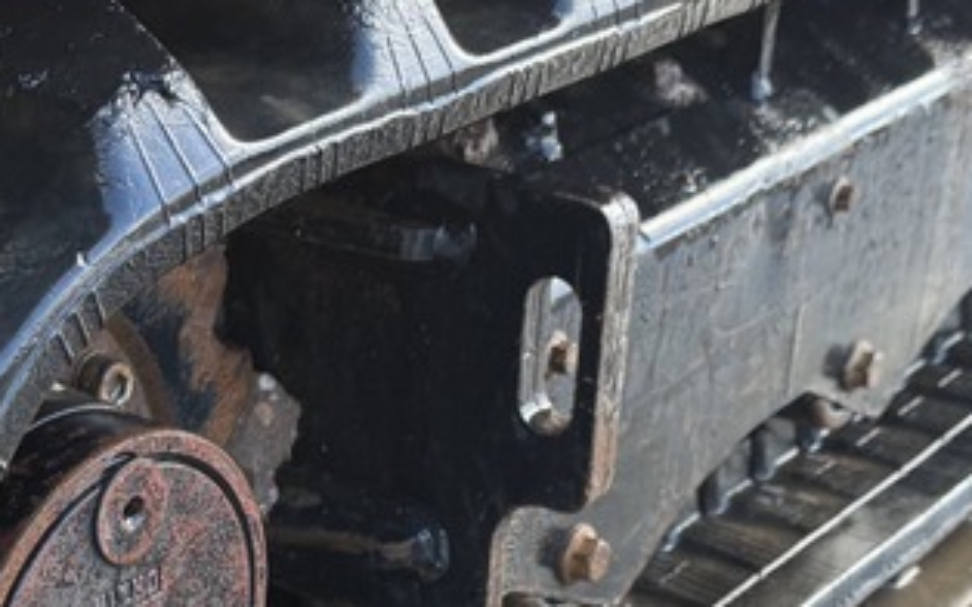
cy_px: 712
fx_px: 2198
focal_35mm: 83
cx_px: 334
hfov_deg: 24.8
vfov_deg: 15.2
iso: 100
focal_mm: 6.76
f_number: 1.78
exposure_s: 1/212
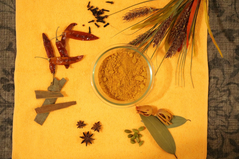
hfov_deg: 28.5
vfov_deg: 19.2
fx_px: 471
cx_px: 121
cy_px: 80
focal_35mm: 71
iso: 12800
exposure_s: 1/60
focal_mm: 70
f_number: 5.6
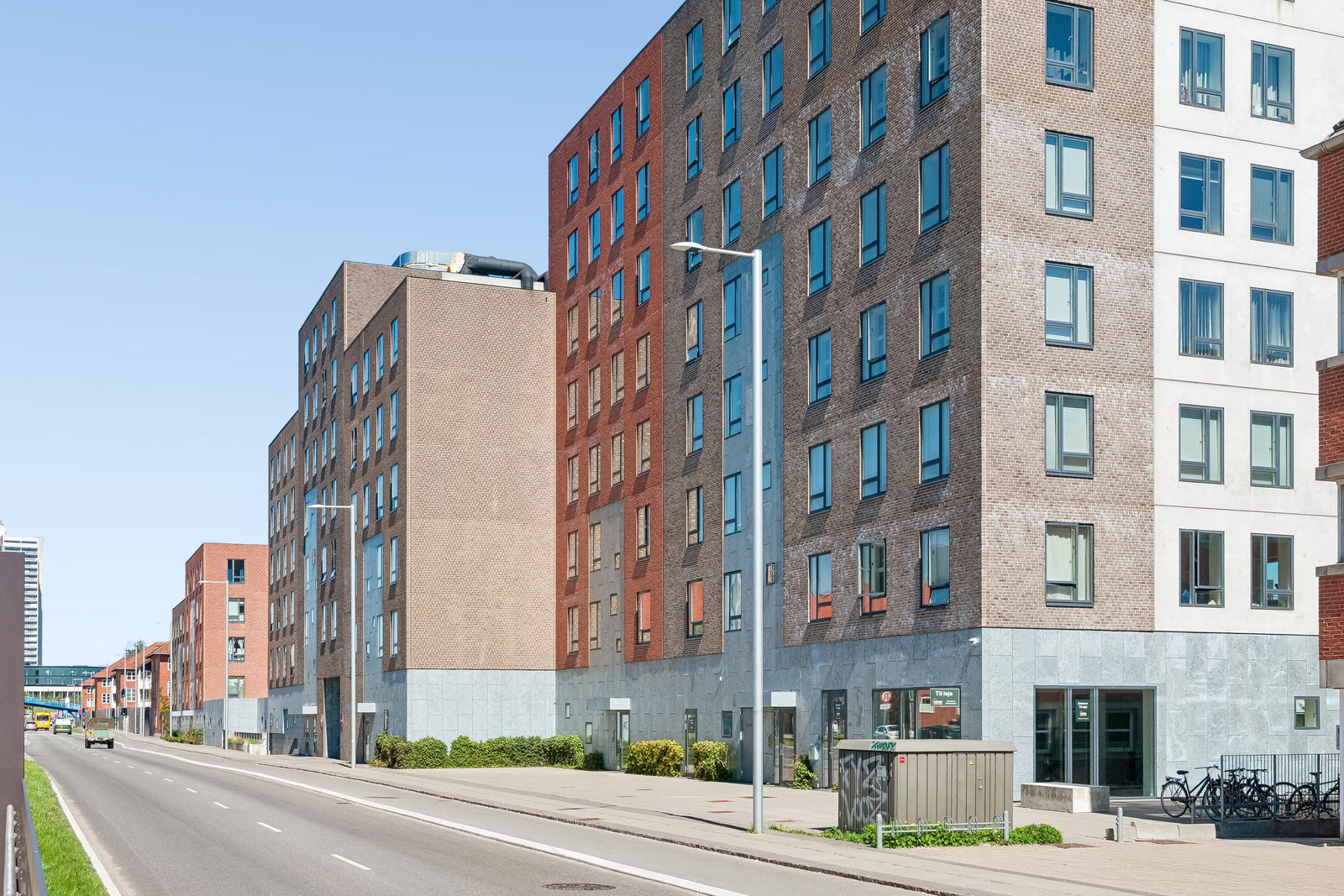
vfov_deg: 34.2
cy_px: 448
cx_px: 672
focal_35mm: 39
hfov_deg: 49.5
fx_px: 1456
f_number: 10
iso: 200
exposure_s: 1/400
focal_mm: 26
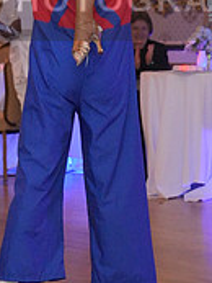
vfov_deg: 9.7
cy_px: -13
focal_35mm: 203
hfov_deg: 7.3
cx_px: 89
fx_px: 1656
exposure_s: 1/250
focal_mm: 63
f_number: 3.2
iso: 8000
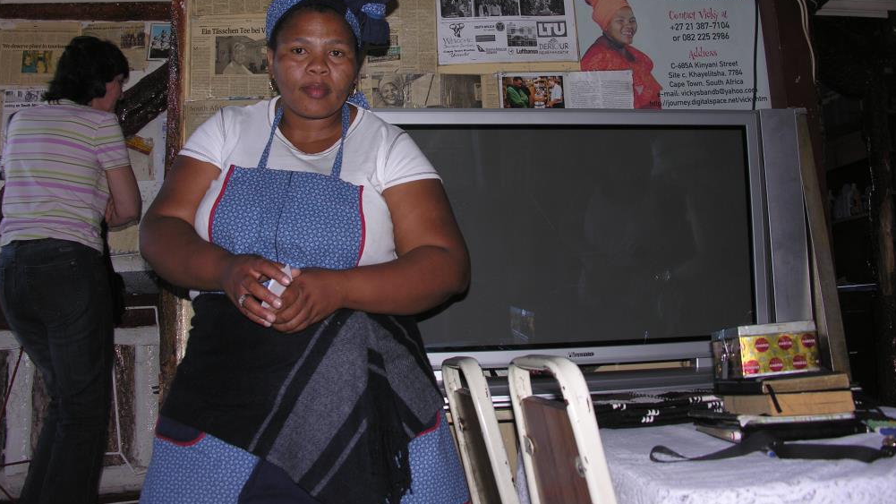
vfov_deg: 30.2
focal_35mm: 39
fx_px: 927
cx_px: 449
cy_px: 166
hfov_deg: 51.6
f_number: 2.8
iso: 50
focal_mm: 8.9
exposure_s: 1/60.1
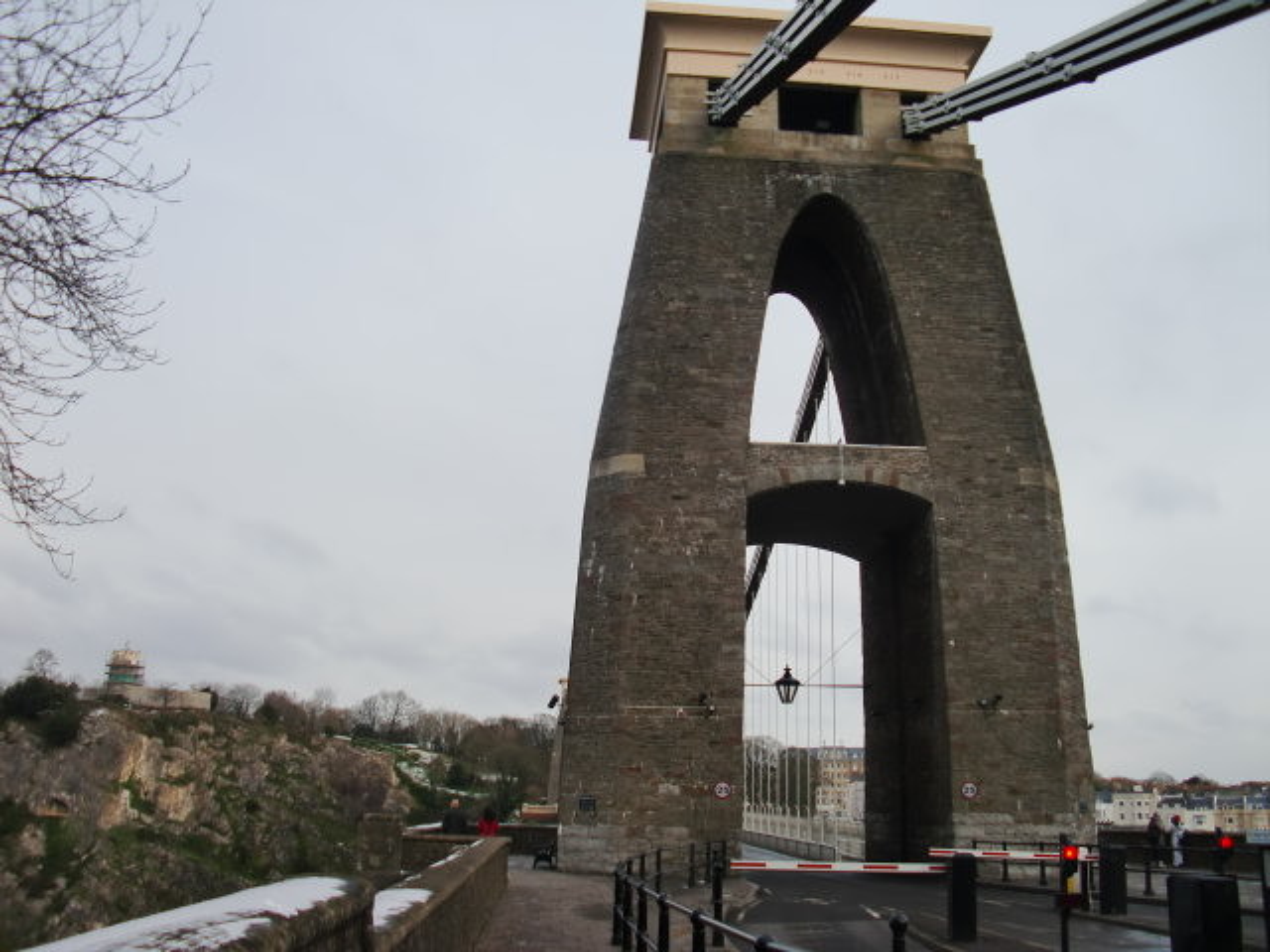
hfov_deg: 51.4
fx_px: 1321
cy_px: 476
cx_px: 635
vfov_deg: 39.7
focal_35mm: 36
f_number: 2.8
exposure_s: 1/800
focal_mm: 6.3
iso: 64
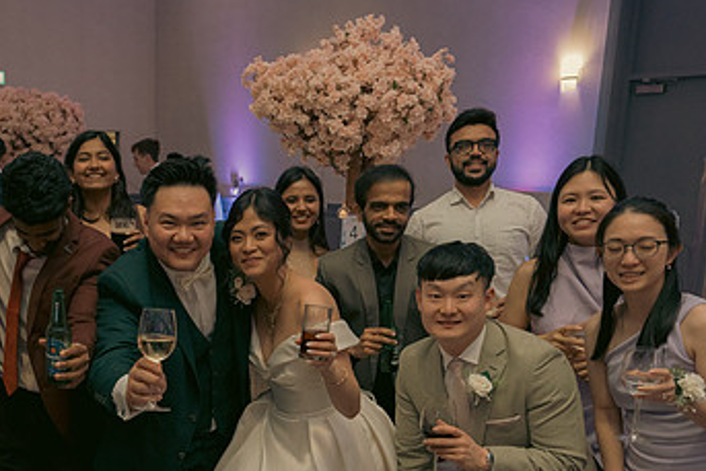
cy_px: 377
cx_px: 167
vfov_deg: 29.8
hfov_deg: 42.9
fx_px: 863
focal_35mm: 44
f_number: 3.5
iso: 2500
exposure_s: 1/160
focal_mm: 26
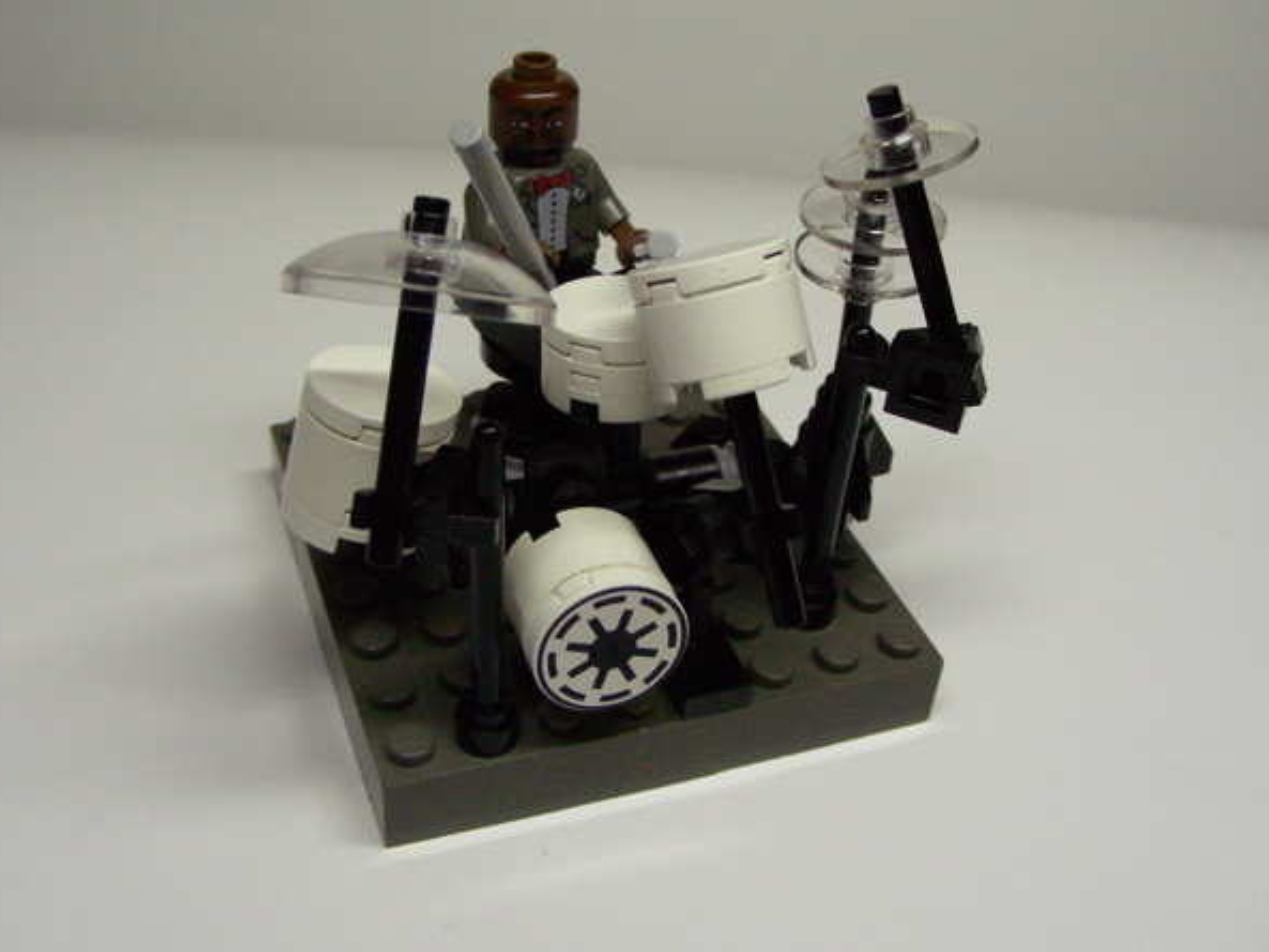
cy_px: 445
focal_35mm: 41
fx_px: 1503
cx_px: 653
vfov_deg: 35.1
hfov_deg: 45.8
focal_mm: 6.3
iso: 400
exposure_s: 1/138
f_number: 4
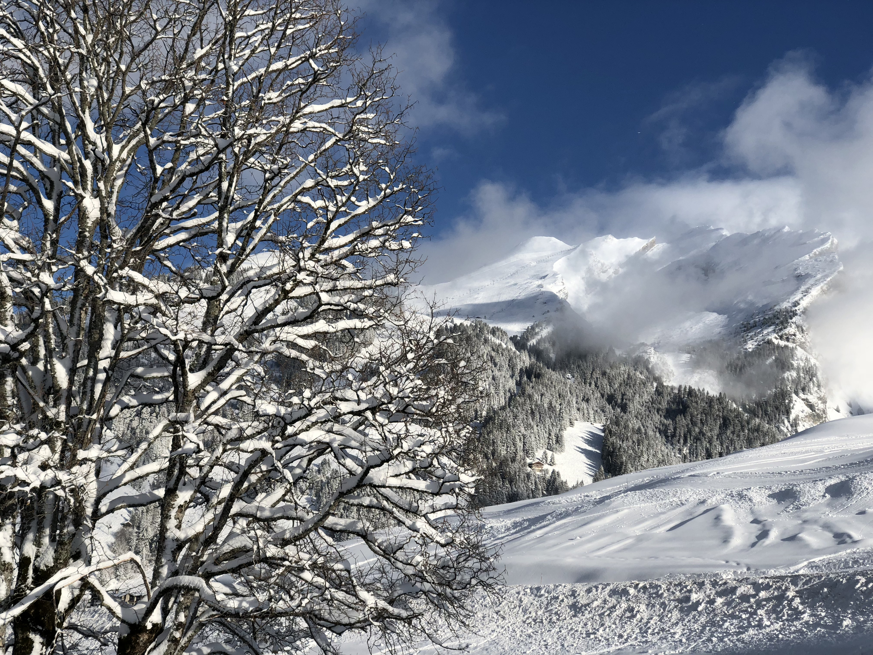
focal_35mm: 52
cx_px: 436
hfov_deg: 36.8
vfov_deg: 28.0
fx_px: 1311
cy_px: 328
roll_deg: -5.4
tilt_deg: +12.1
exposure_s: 1/2288
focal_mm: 6
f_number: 2.4
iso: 16
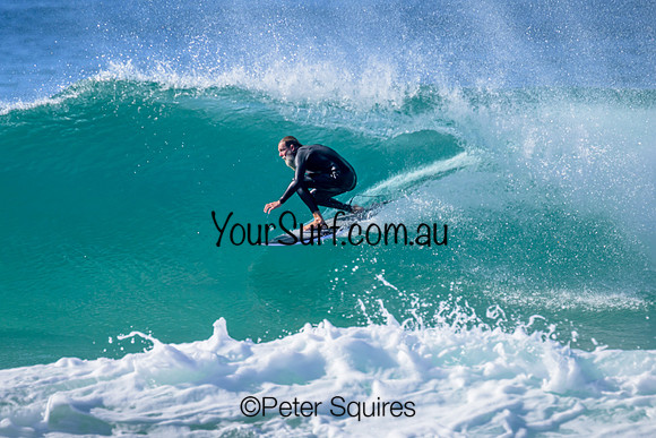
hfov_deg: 2.4
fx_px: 15894
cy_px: 243
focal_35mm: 872
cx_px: 294
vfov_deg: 1.6
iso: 450
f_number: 11
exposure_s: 1/800
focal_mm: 640
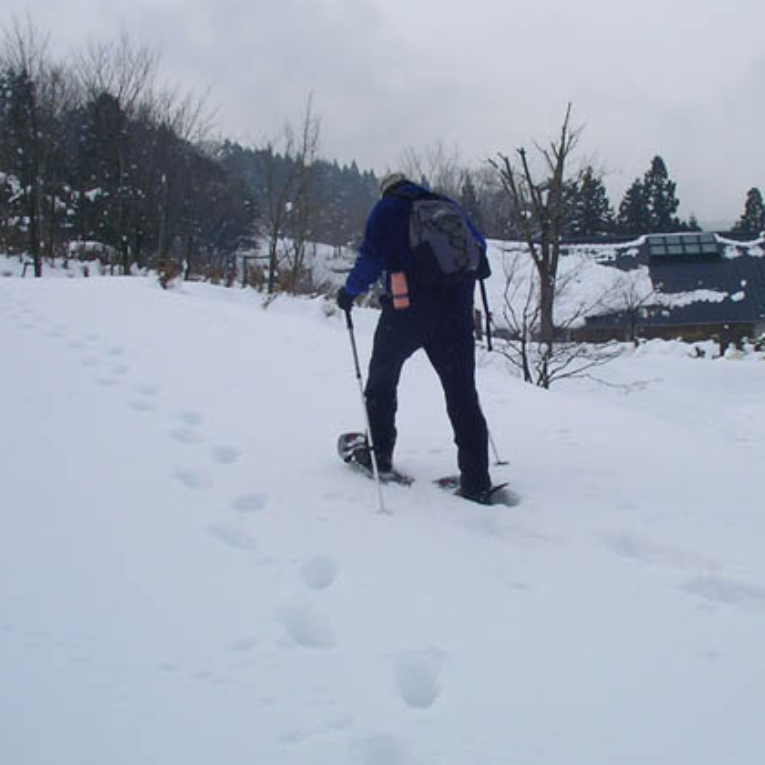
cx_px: 486
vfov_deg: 30.6
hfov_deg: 30.4
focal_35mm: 56
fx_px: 1400
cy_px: 360
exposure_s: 1/205
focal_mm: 6
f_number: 7
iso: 50
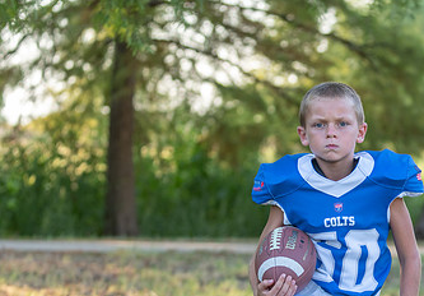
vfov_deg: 9.9
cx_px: 367
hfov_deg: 14.0
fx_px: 1708
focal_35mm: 143
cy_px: 243
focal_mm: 70
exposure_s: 1/320
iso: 160
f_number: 2.8
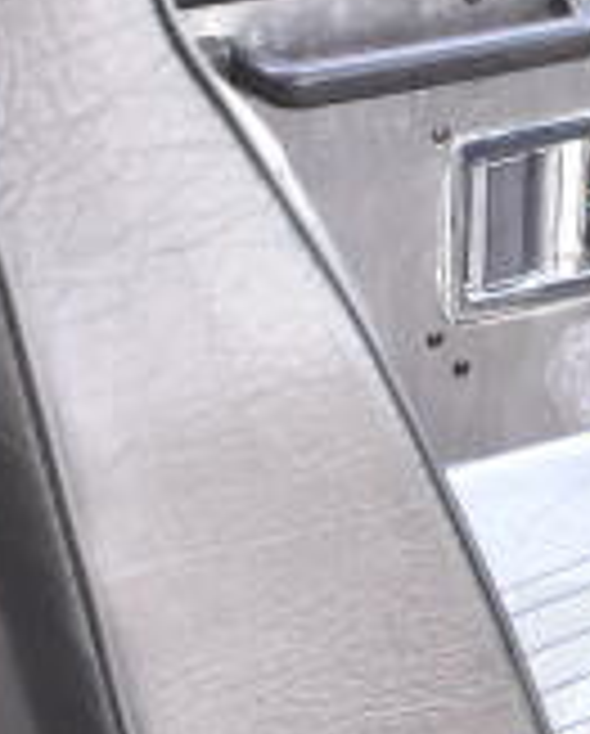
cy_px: 437
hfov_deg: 10.3
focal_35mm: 142
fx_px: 3091
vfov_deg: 13.5
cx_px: 1018
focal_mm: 18
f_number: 5
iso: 1600
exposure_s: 1/100
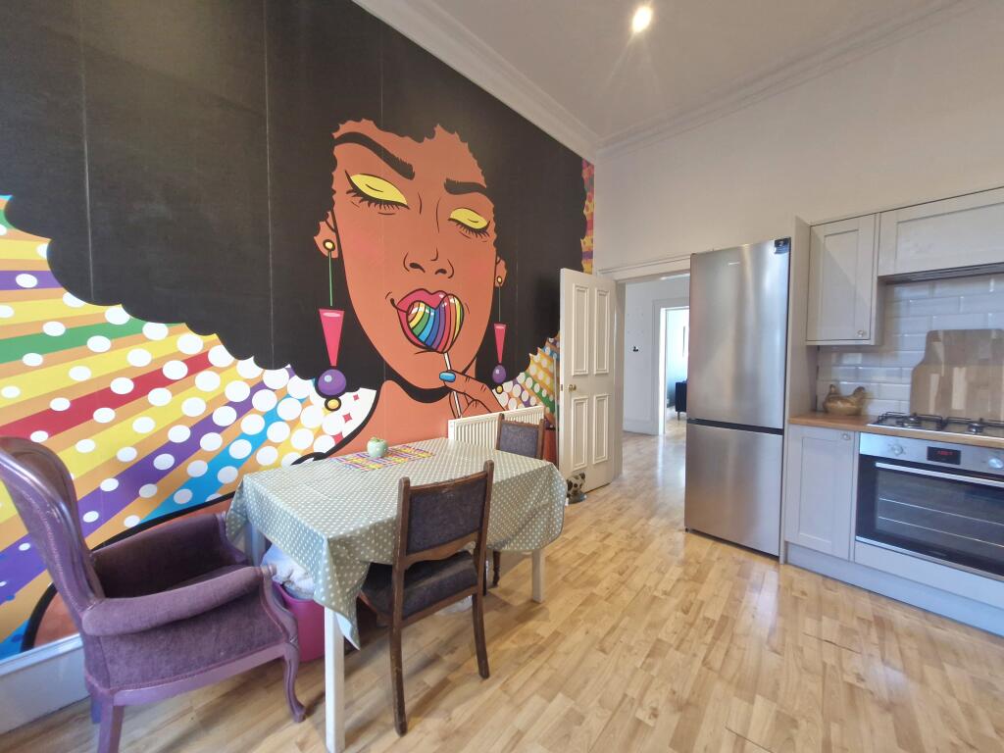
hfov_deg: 106.2
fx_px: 377
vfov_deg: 89.9
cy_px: 376
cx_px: 502
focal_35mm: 13
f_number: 2.2
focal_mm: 1.74
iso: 320
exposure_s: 1/50
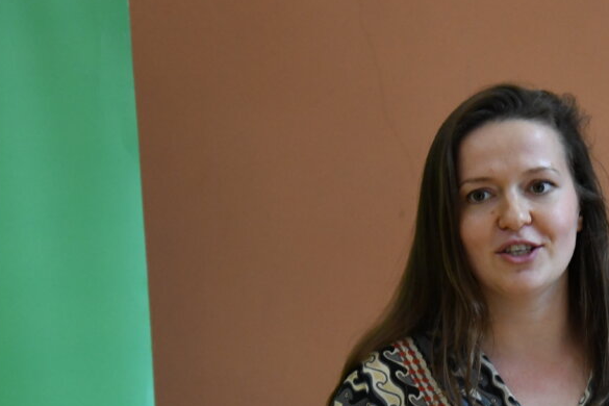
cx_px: 517
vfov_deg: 6.5
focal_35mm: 210
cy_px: 317
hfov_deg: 9.8
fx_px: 3552
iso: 4000
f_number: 5
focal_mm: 80
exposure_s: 1/400
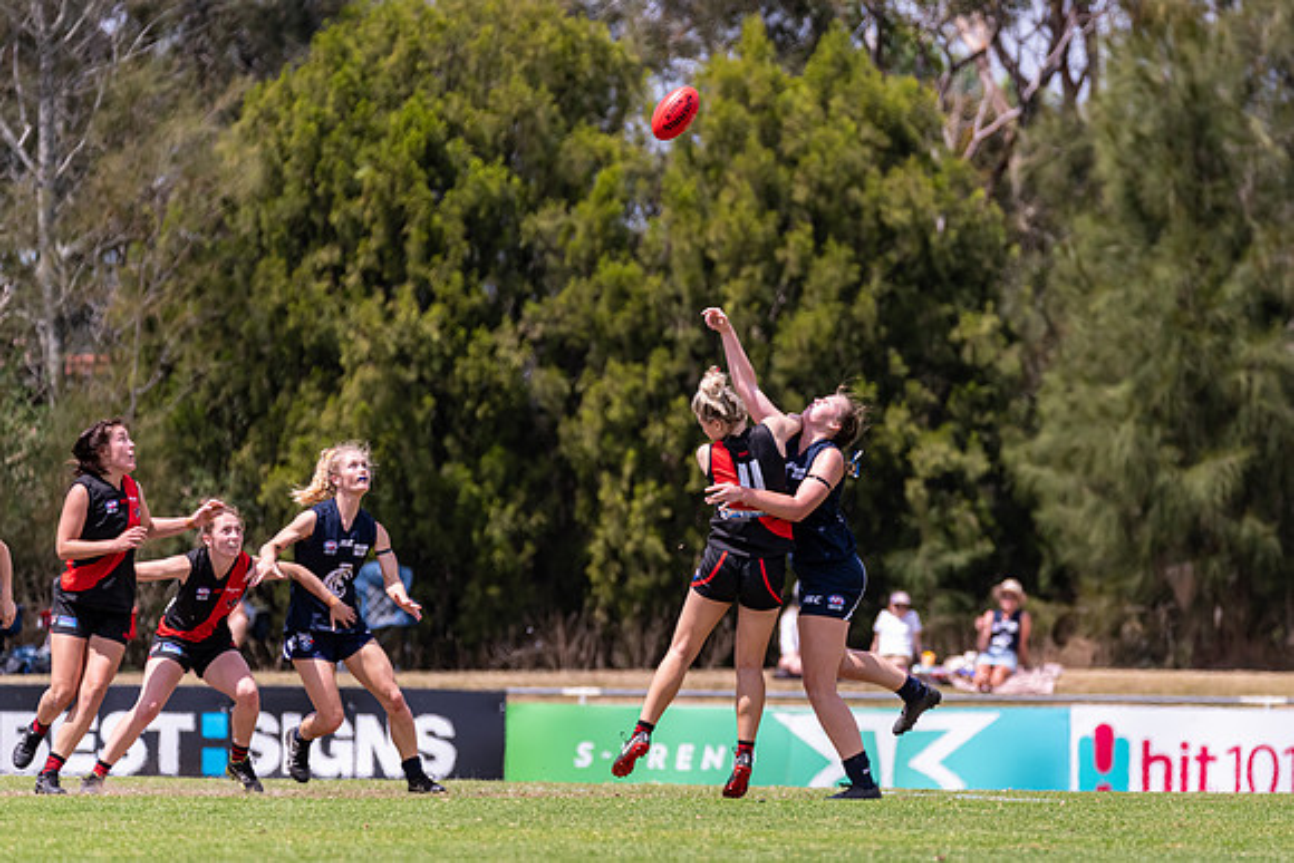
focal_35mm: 437
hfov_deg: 4.7
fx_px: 15721
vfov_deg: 3.1
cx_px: 770
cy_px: 399
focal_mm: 360
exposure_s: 1/2500
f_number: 6.3
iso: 800
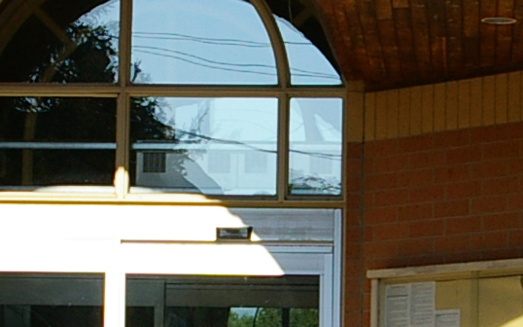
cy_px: 213
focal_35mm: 239
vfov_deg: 5.5
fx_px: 3406
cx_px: 214
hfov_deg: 8.8
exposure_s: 1/250
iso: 200
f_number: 9.5
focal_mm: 28
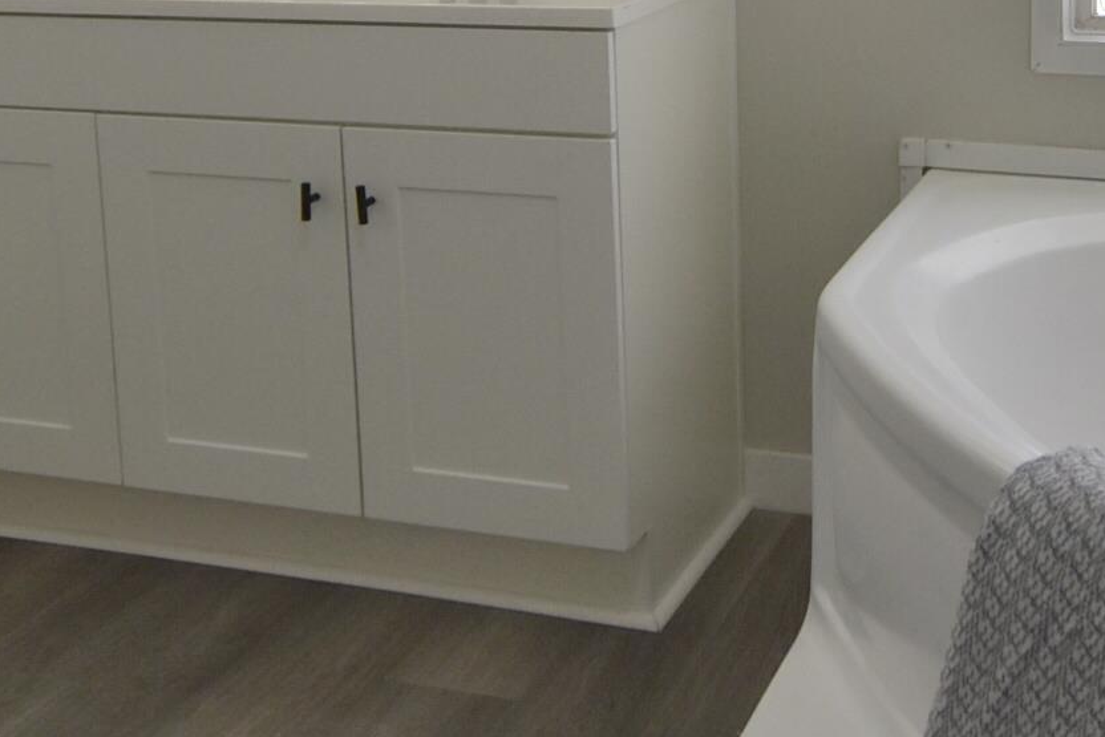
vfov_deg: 23.8
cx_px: 726
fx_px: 1658
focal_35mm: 54
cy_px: -36
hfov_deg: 36.5
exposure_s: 1/400
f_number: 3.5
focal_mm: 10
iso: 400
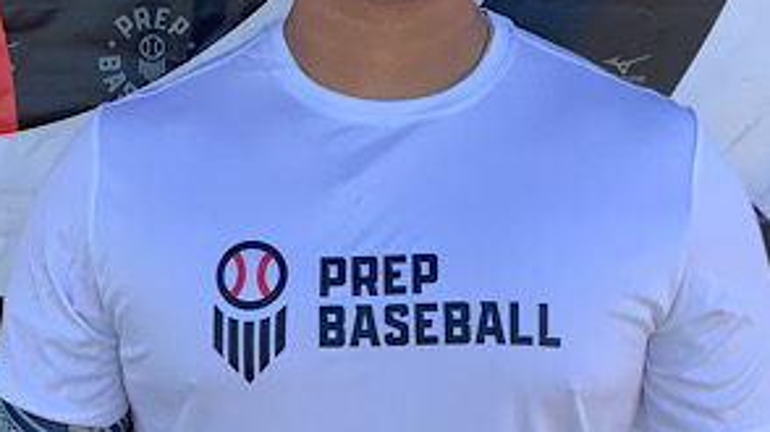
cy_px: 120
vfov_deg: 25.7
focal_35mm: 46
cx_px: 380
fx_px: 939
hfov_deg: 44.6
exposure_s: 1/284
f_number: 2.4
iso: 25
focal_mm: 3.3
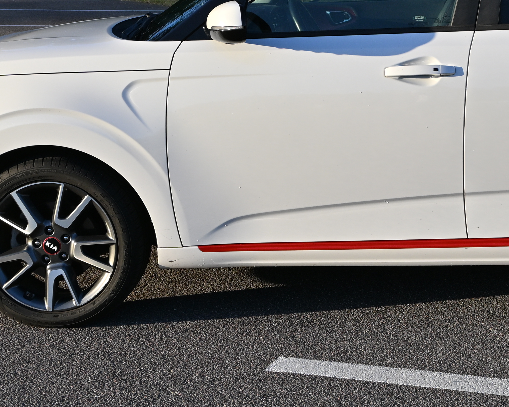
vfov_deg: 20.0
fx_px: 1133
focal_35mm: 75
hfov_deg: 25.0
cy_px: 49
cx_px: 399
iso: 100
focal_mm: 21
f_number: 6.3
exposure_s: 1/320
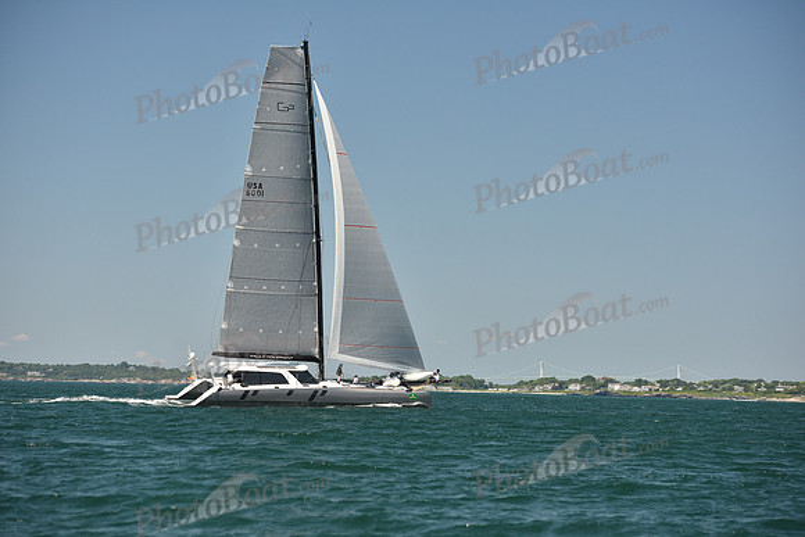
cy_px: 268
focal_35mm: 105
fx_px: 2348
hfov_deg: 19.5
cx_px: 402
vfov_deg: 13.0
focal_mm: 105
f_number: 4.5
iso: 320
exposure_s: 1/1250
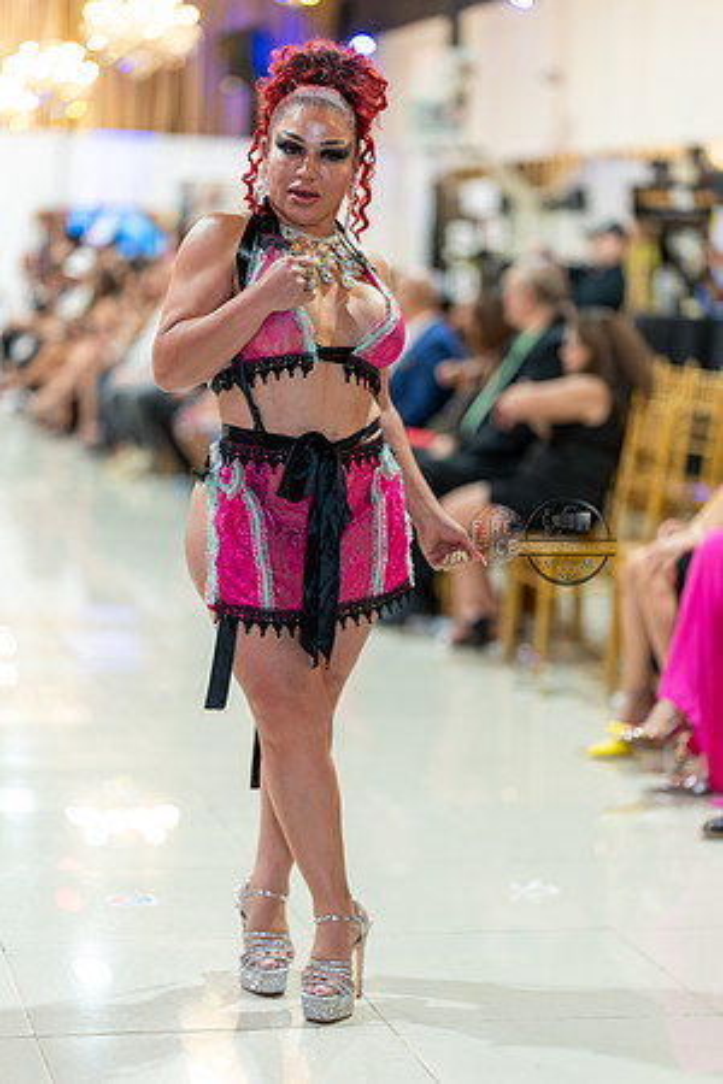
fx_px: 2560
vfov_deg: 23.9
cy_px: 542
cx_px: 362
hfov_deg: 16.1
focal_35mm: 85
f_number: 1.4
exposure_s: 1/160
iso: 400
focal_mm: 85
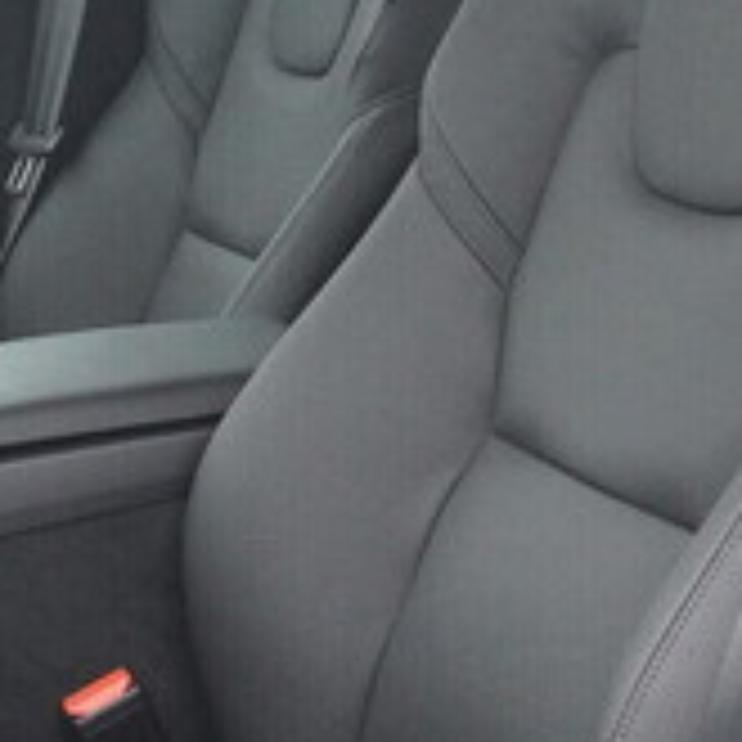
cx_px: 220
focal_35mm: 102
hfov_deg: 17.0
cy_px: 261
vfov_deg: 17.0
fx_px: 2474
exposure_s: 1/250
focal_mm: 24
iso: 6400
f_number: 6.3
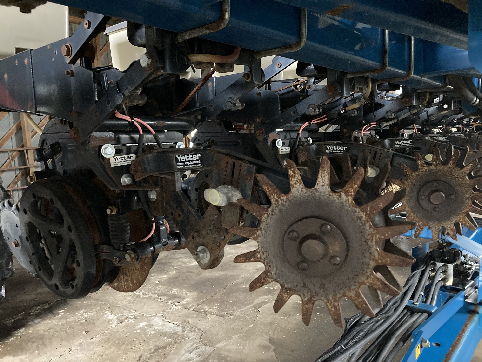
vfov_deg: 49.7
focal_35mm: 28
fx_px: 390
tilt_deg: -6.6
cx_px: 241
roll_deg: +1.2
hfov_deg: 63.4
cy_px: 181
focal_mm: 3.99
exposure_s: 1/21
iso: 640
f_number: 1.8
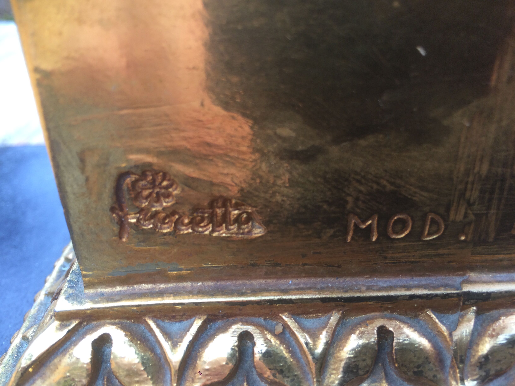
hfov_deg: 61.7
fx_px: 431
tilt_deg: -26.8
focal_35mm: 29
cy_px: 193
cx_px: 258
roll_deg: +2.0
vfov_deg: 48.2
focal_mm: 4.15
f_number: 2.2
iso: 32
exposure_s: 1/100
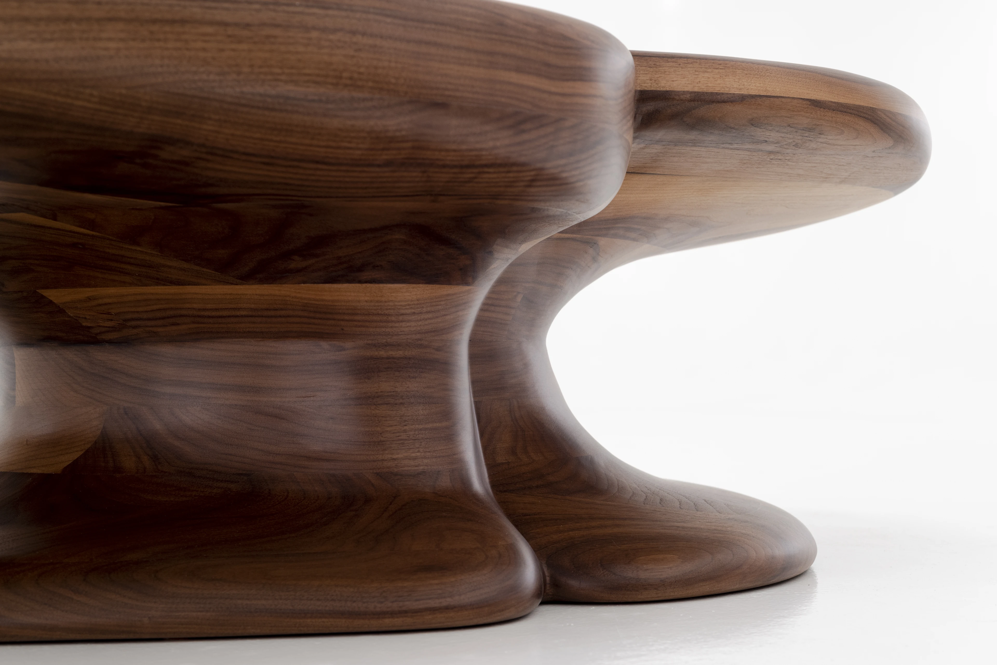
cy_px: 332
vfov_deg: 27.0
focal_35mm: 50
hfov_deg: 39.6
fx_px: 1385
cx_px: 498
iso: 320
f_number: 7.1
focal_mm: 50
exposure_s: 1/100
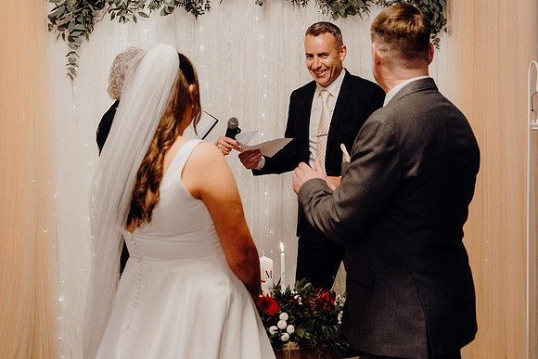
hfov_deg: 31.4
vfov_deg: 21.3
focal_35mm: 64
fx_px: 957
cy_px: 180
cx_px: 269
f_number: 3.5
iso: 3200
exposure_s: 1/160
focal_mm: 43
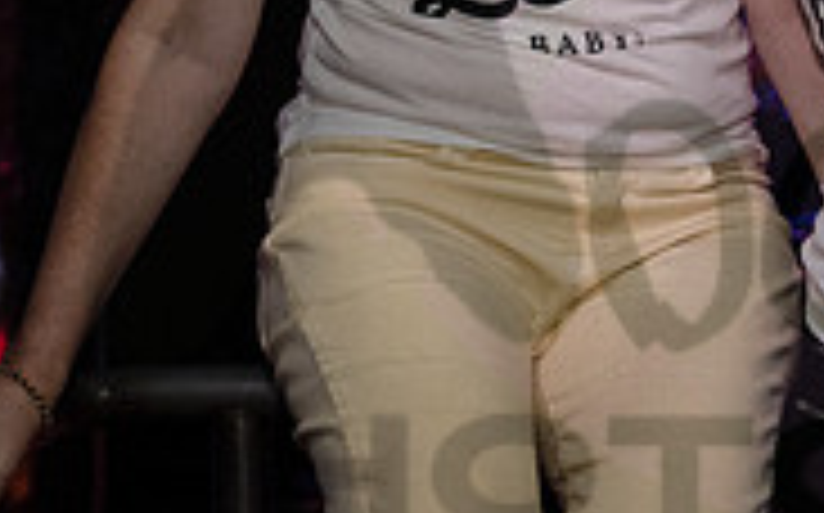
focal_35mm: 134
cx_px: 1159
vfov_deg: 9.7
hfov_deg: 14.7
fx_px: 3006
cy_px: -32
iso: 5000
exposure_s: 1/320
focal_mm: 35
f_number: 5
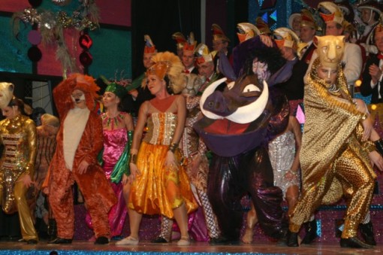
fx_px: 1275
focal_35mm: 120
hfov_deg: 17.1
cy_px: 128
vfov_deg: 11.4
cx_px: 192
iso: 400
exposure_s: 1/60
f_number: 5.6
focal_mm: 80
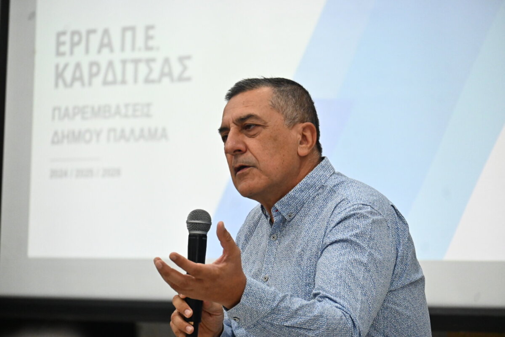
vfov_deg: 6.5
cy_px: 168
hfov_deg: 9.8
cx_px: 252
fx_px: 2946
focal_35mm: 210
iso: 2000
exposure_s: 1/320
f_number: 5.3
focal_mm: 140
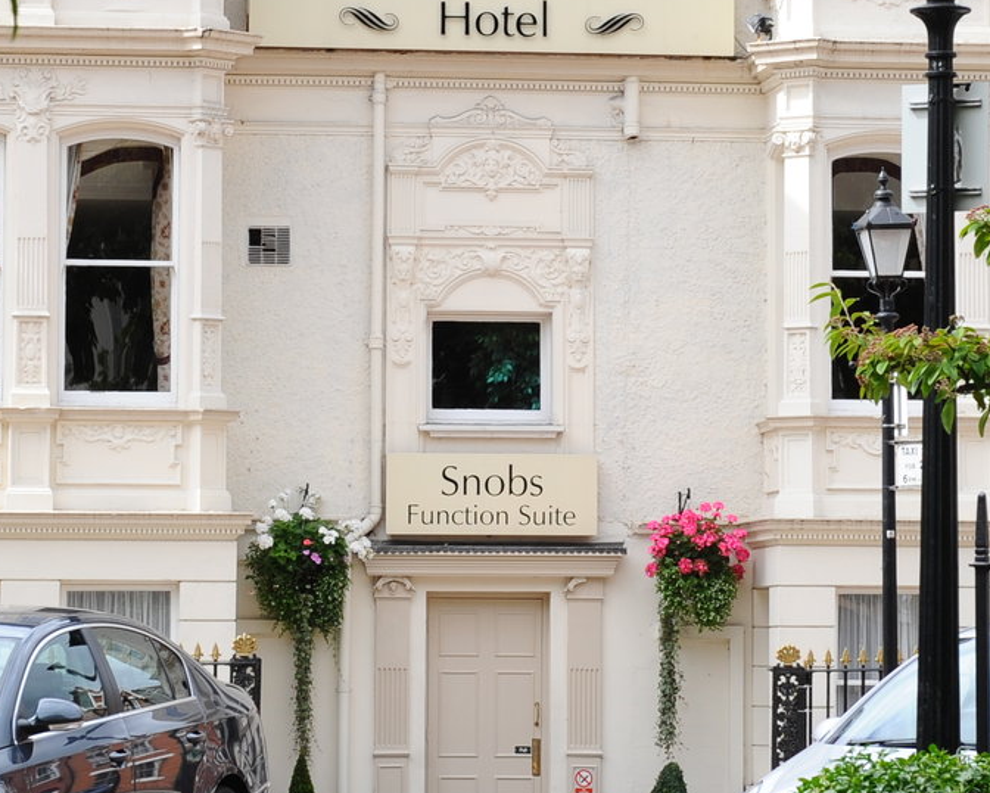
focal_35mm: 160
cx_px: 498
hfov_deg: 12.1
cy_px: 322
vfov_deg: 9.7
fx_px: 4689
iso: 400
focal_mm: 56
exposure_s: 1/250
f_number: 9
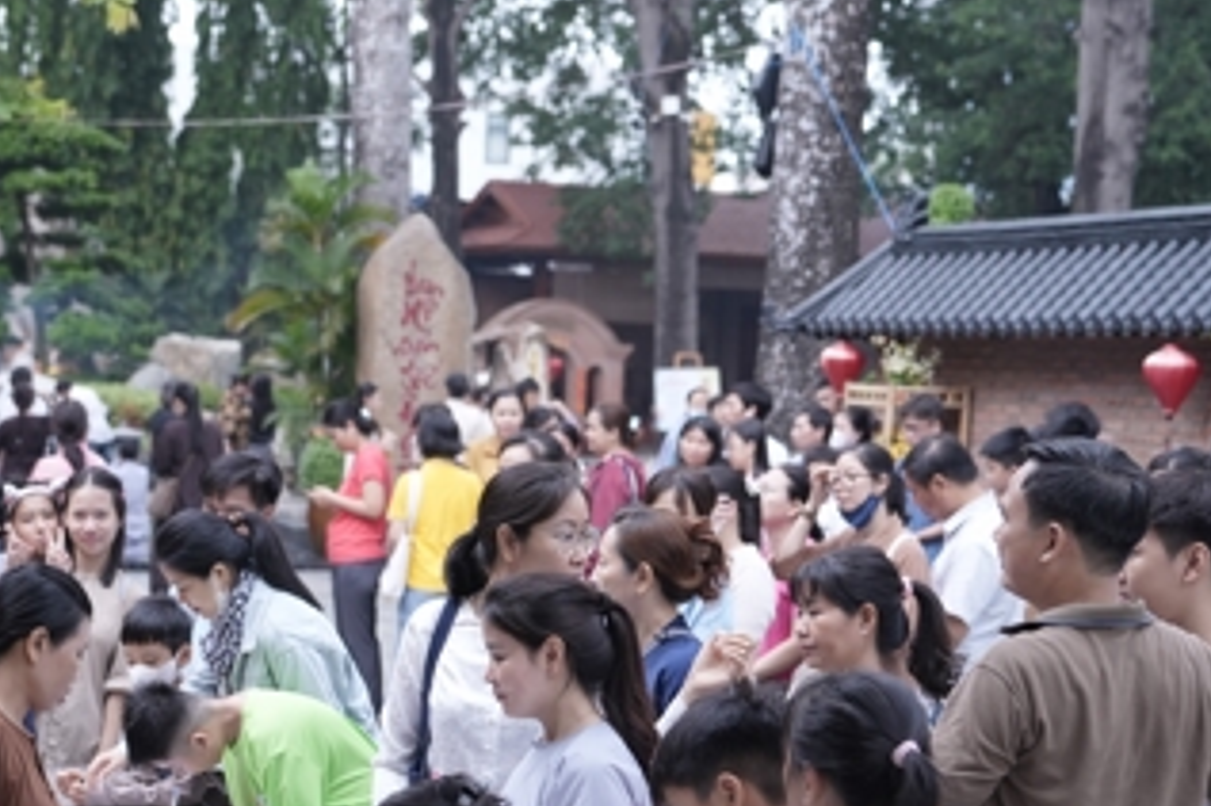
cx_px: 130
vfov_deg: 16.9
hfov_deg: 24.7
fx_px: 2690
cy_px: 697
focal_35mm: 80
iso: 320
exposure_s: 1/200
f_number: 2.8
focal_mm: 39
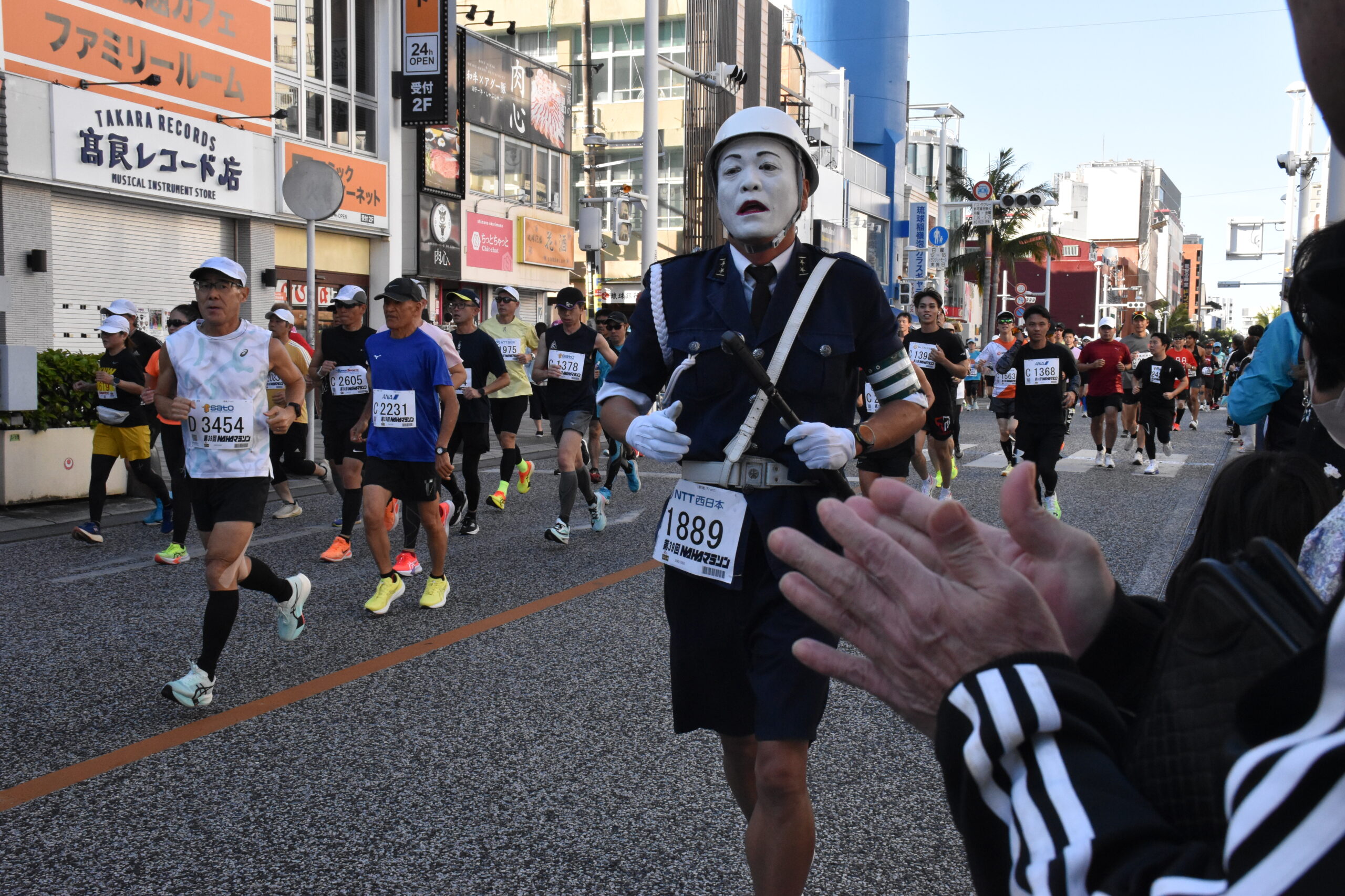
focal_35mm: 40
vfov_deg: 33.0
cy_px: 448
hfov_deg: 47.9
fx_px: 1513
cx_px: 672
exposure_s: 1/640
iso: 2500
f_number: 13
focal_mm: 27
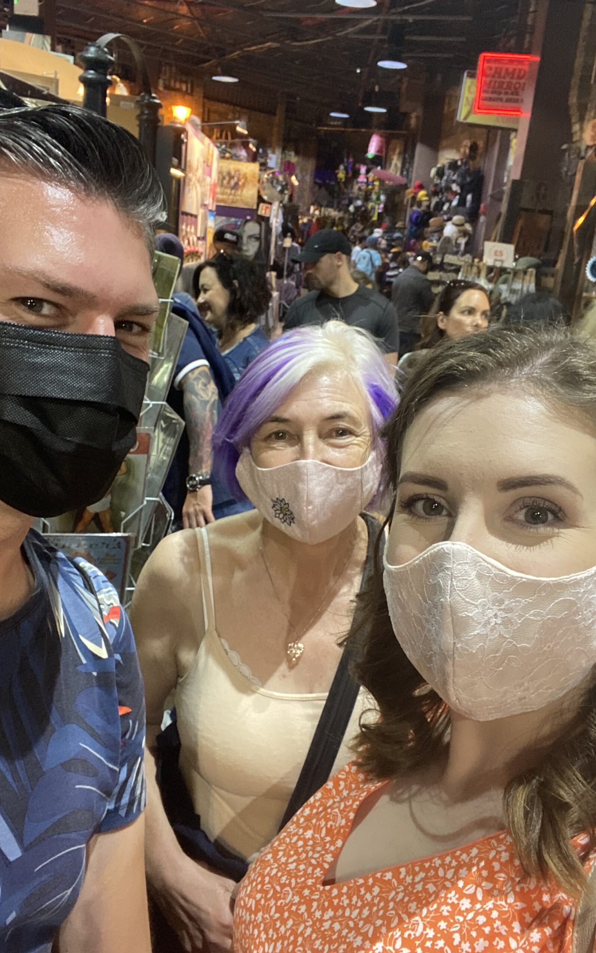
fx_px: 832
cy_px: 474
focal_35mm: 32
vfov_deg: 59.7
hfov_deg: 39.4
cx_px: 285
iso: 160
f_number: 2.2
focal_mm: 2.71
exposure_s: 1/50
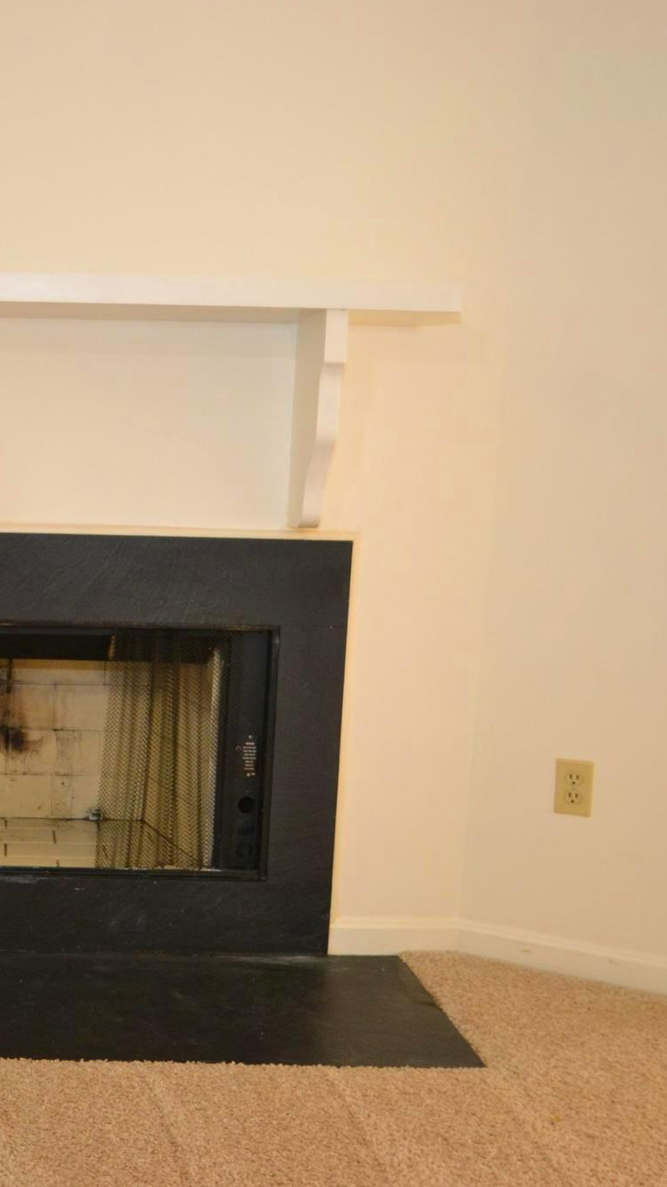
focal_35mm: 38
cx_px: 33
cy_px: 593
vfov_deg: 52.8
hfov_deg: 29.5
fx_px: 1195
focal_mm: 16
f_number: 4
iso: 1000
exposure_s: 1/60
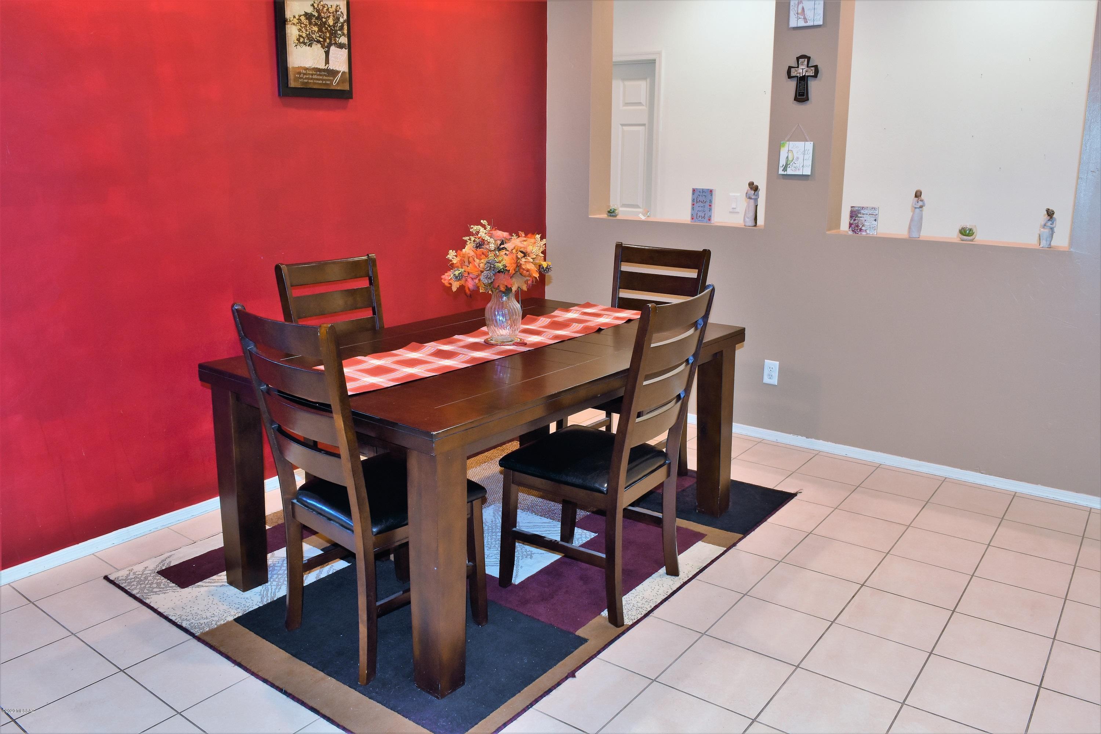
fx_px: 826
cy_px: 367
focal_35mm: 27
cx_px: 550
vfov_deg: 47.9
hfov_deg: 67.4
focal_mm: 18
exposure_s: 1/5
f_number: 11
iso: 1000
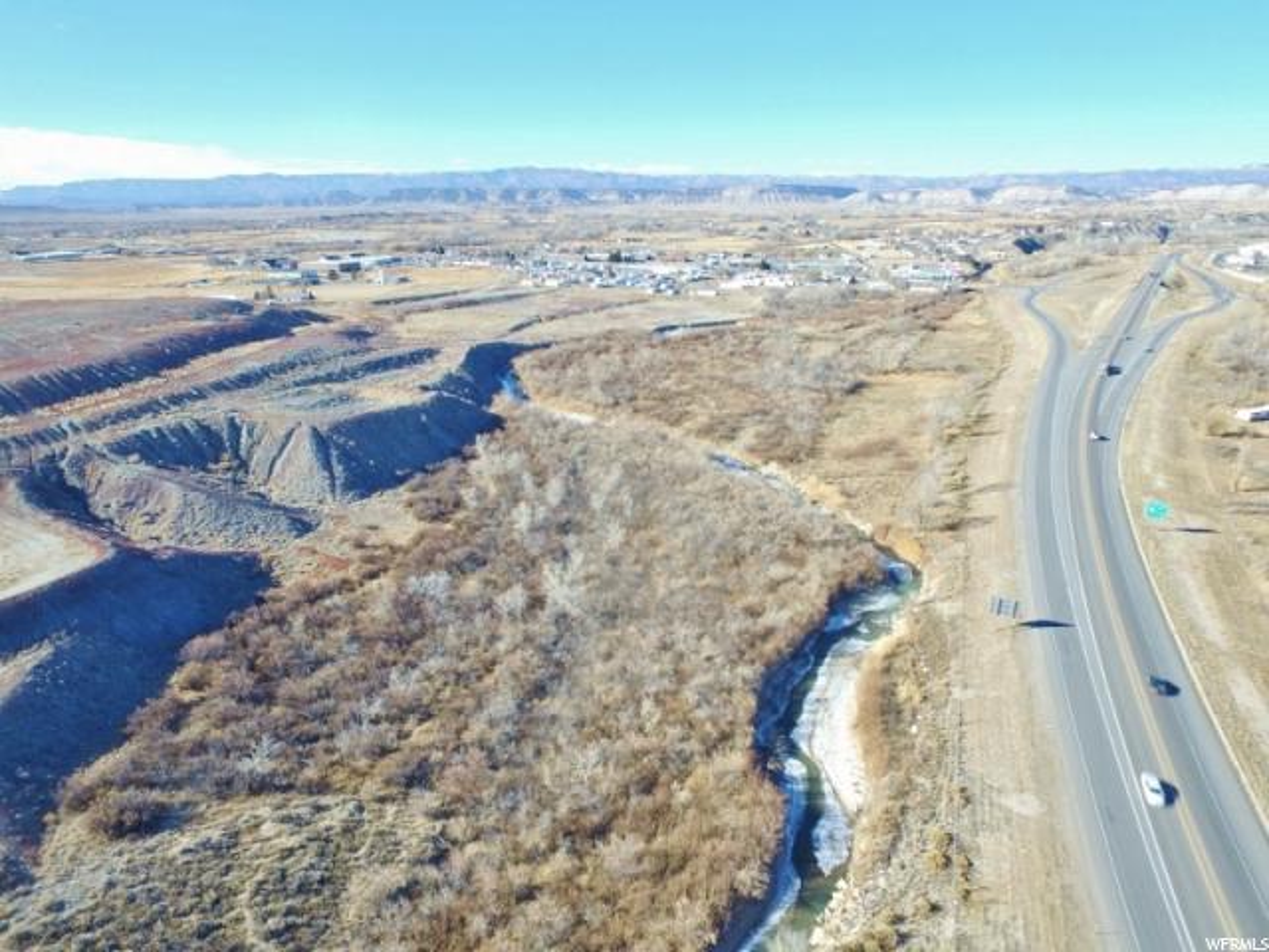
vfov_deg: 66.0
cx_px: 634
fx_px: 733
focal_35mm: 20
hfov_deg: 81.7
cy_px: 476
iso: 113
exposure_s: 1/25
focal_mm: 3.61
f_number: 2.8
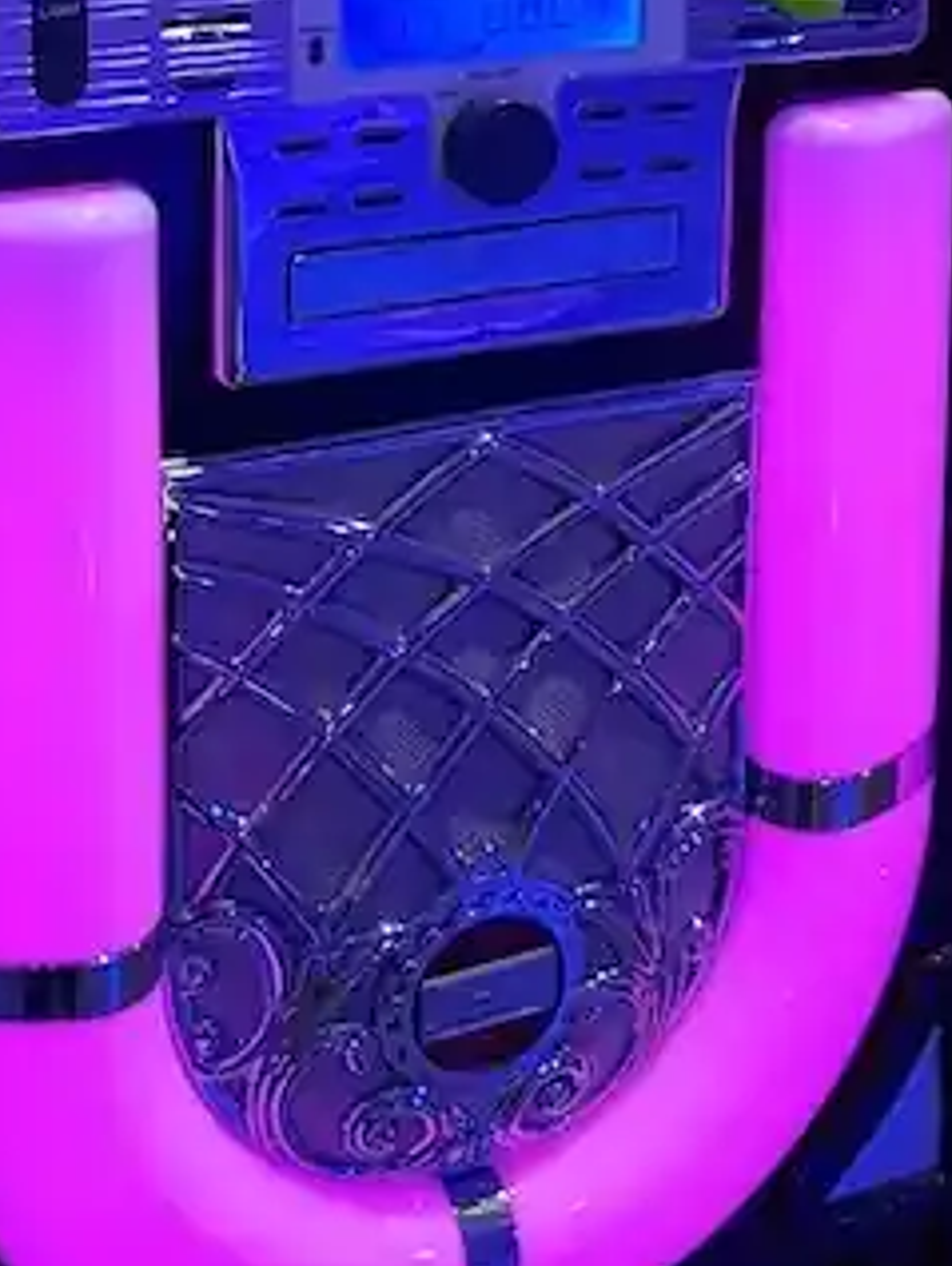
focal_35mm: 68
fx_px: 2490
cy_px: -141
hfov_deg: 21.6
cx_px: 617
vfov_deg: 26.2
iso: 160
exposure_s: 1/50
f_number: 1.7
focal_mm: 4.2
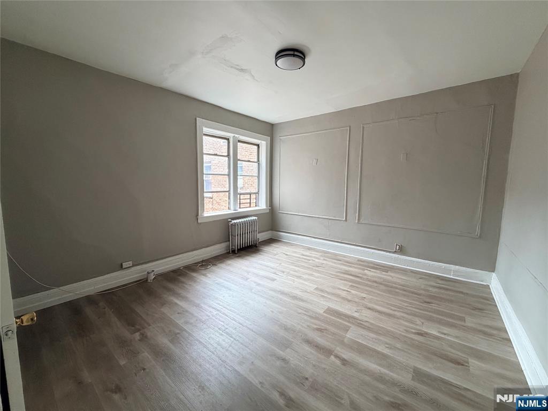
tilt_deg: -5.5
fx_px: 222
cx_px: 274
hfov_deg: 102.1
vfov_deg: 85.7
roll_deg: -0.5
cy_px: 206
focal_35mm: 14
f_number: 2.2
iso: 320
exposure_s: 1/93
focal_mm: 2.22
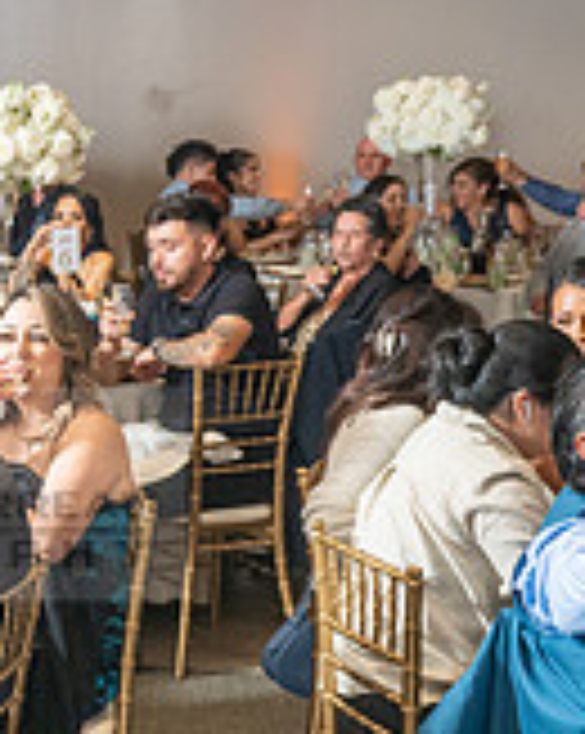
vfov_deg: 21.5
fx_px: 1930
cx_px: -333
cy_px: 400
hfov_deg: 15.6
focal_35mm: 89
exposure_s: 1/160
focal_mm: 24
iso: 800
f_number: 3.5
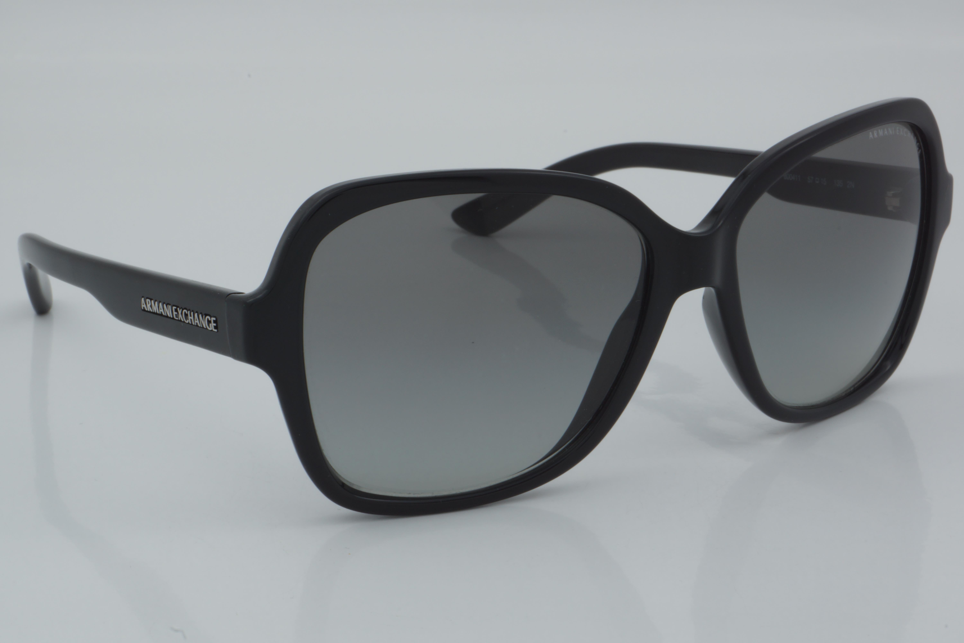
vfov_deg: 18.2
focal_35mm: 75
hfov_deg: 27.0
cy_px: 322
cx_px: 482
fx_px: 2008
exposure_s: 1/4
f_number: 32
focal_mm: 50
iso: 100
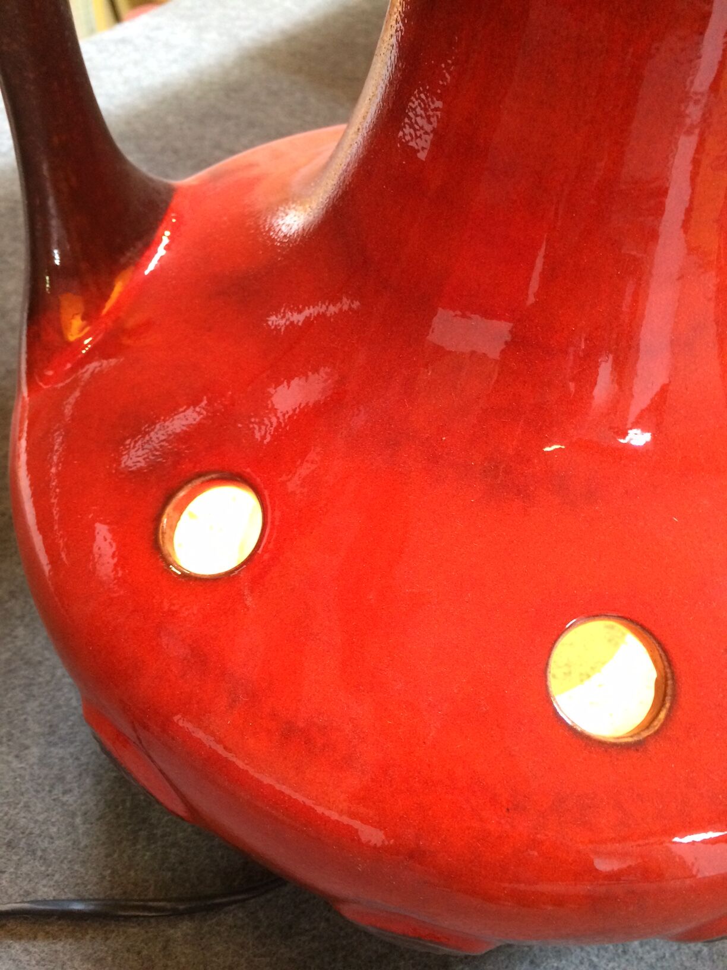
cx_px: 364
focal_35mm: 29
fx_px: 812
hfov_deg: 48.2
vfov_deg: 61.7
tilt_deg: -52.6
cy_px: 485
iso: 250
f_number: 2.2
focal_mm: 4.15
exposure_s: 1/33
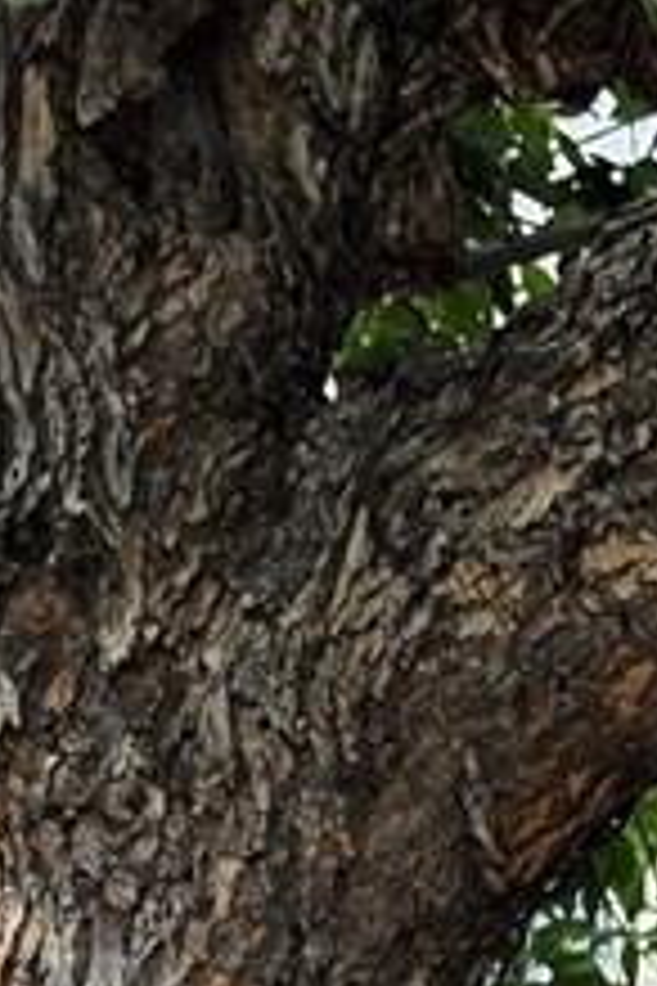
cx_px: 1202
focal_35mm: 175
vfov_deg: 10.3
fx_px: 4790
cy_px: 2328
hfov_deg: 7.6
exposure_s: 1/210
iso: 10
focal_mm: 6.5
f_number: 1.4
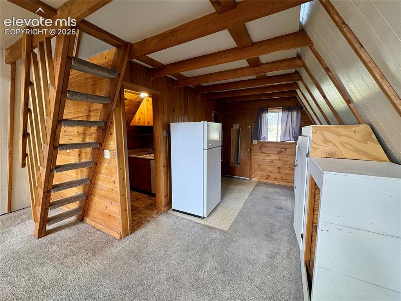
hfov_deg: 102.1
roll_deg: +0.1
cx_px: 200
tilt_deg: -7.7
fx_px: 162
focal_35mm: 14
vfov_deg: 85.6
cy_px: 150
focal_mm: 2.22
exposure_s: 1/60
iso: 125
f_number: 2.2
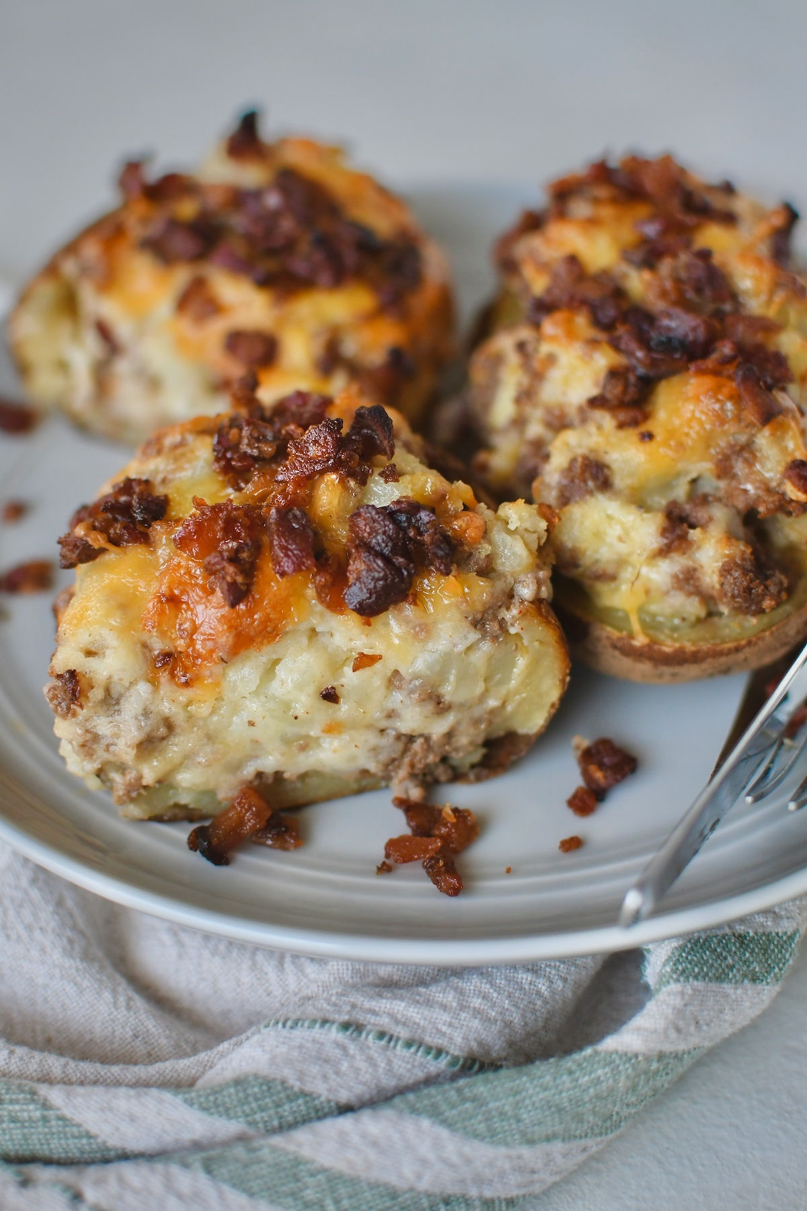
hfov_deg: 26.0
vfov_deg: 38.2
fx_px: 1748
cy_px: 606
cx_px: 404
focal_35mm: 52
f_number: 3.5
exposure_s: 1/160
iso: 800
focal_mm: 35
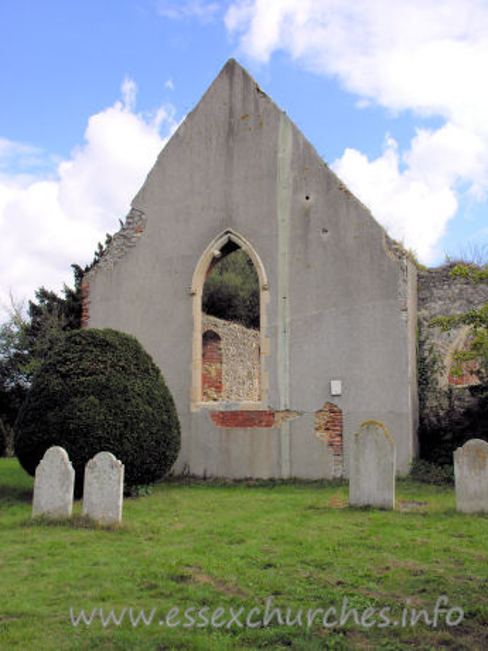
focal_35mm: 40
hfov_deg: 36.0
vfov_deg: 46.8
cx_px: 244
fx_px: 752
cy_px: 326
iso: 50
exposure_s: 1/155
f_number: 5.8
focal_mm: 10.2
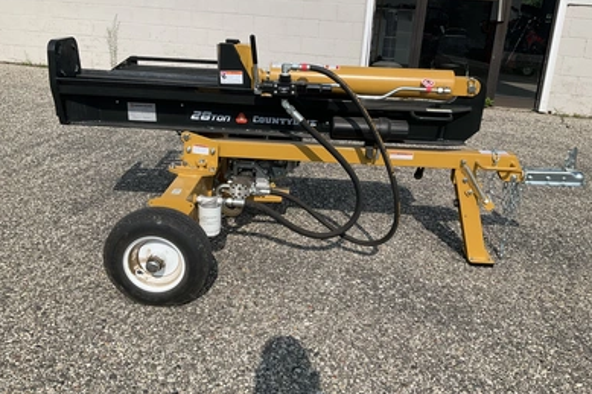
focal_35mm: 31
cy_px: 175
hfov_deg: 60.3
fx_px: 510
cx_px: 300
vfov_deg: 42.2
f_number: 1.8
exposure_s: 1/3125
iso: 25
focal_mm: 3
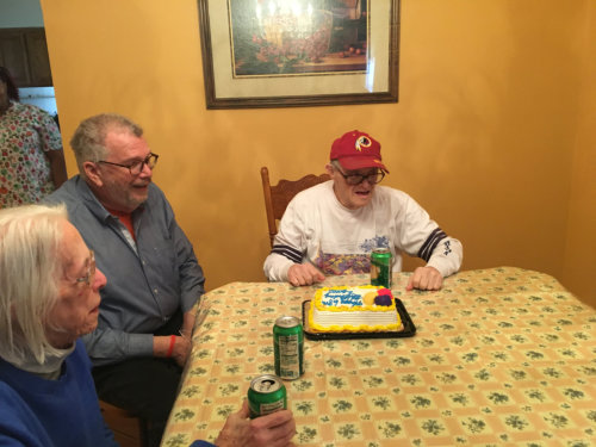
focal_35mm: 29
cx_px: 298
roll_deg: +1.7
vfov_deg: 48.2
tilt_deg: -16.4
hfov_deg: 61.7
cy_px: 224
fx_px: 499
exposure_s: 1/30
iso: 160
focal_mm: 4.15
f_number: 2.2
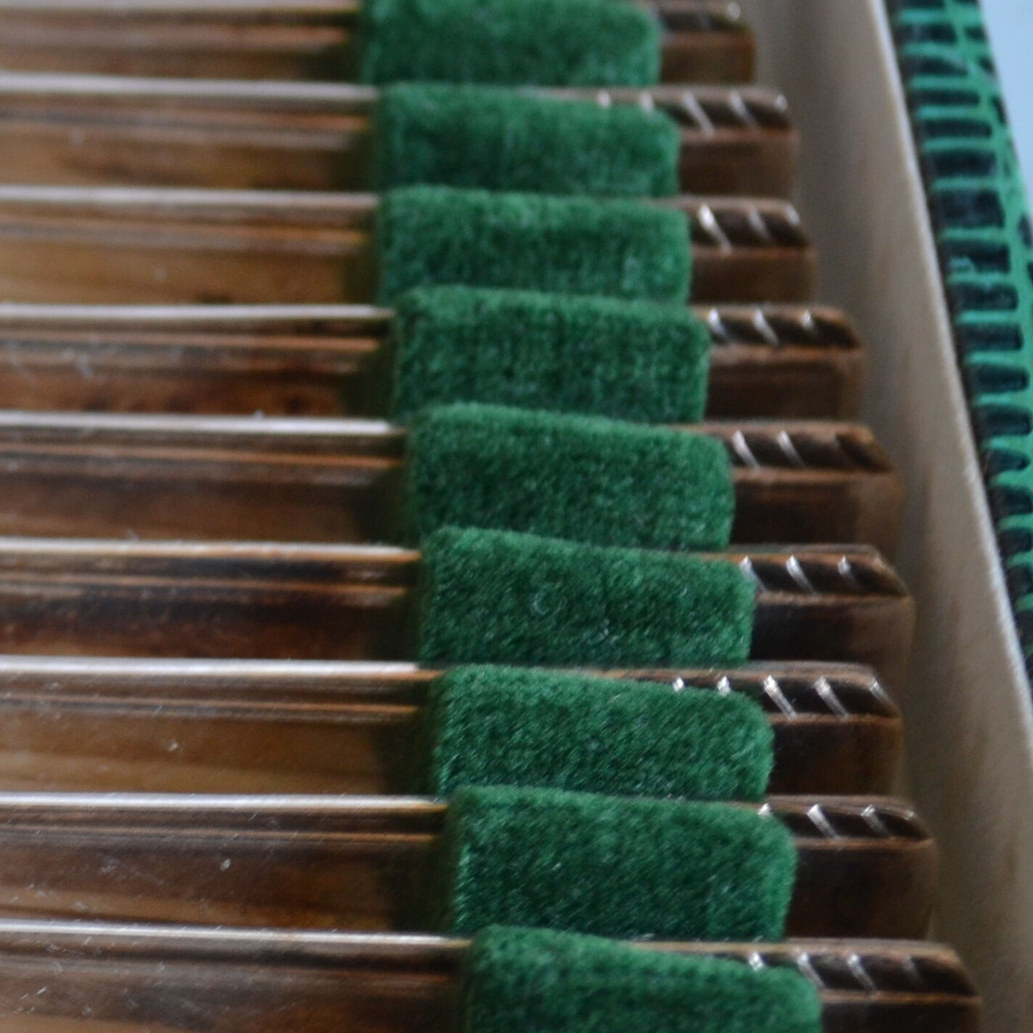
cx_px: -429
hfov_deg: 10.3
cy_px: 342
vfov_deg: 10.6
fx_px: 5571
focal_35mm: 165
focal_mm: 40
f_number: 5.3
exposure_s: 1/15
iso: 400
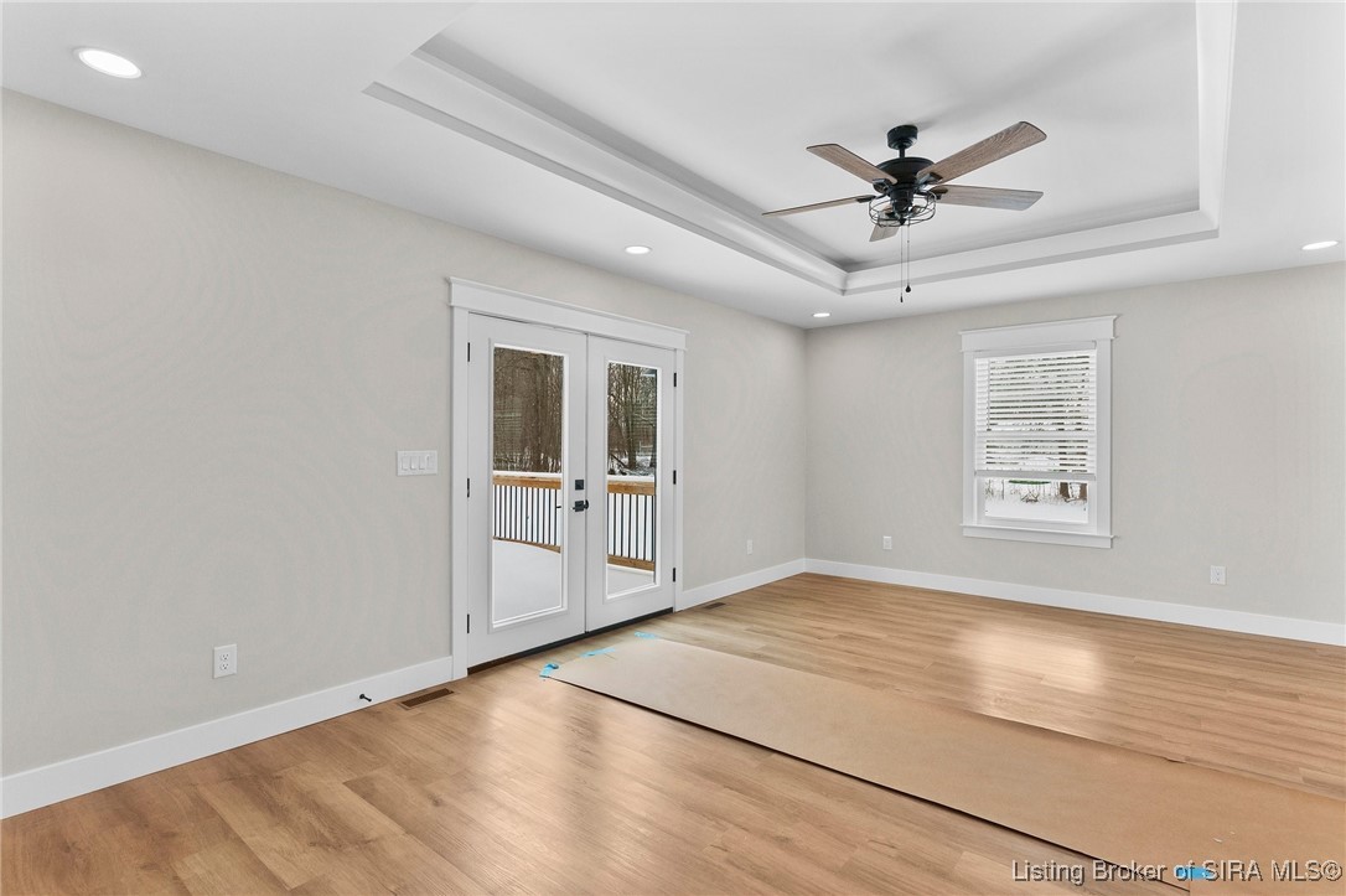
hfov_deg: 93.3
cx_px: 673
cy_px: 448
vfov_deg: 70.4
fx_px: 635
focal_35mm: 17
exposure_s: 1/50
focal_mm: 17
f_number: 7.1
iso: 1000
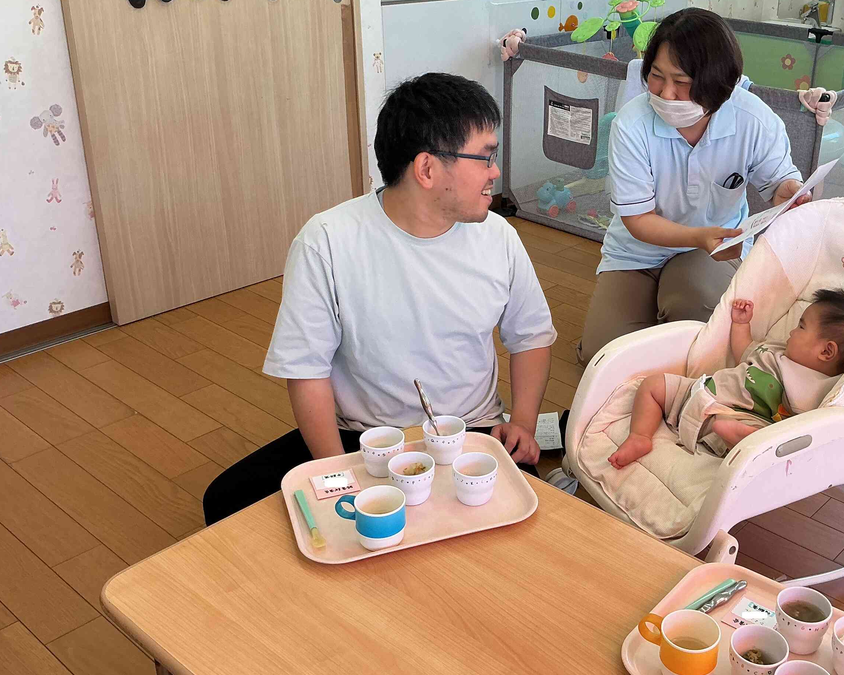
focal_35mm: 40
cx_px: 586
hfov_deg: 44.9
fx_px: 999
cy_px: 307
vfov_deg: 37.3
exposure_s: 1/100
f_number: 1.8
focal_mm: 3
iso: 32
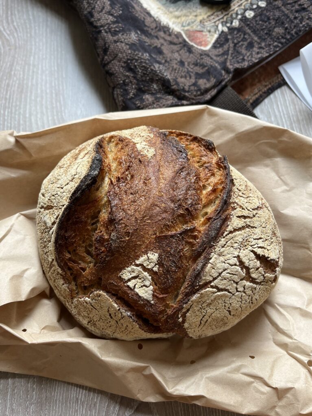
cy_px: 208
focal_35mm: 26
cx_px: 156
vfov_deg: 67.3
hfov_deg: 53.0
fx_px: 313
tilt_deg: -65.1
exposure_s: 1/121
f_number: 1.6
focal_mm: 5.1
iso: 50
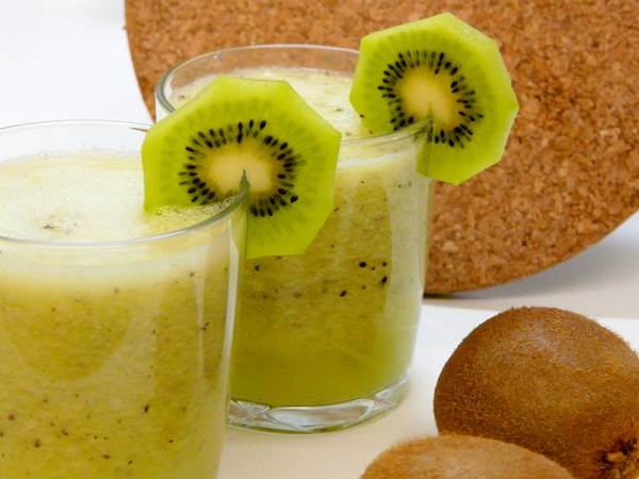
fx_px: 1864
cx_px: 320
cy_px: 240
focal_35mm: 101
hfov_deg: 19.4
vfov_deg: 14.6
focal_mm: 16.6
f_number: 3.6
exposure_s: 1/60
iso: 400
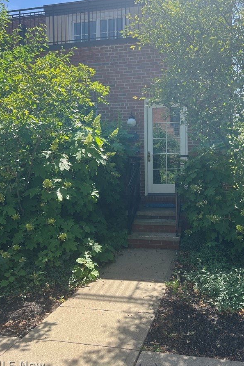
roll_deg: +0.2
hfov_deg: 42.1
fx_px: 315
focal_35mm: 31
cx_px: 146
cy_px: 165
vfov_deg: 60.2
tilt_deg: +1.5
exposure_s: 1/1698
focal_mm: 5.7
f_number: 1.5
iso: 50
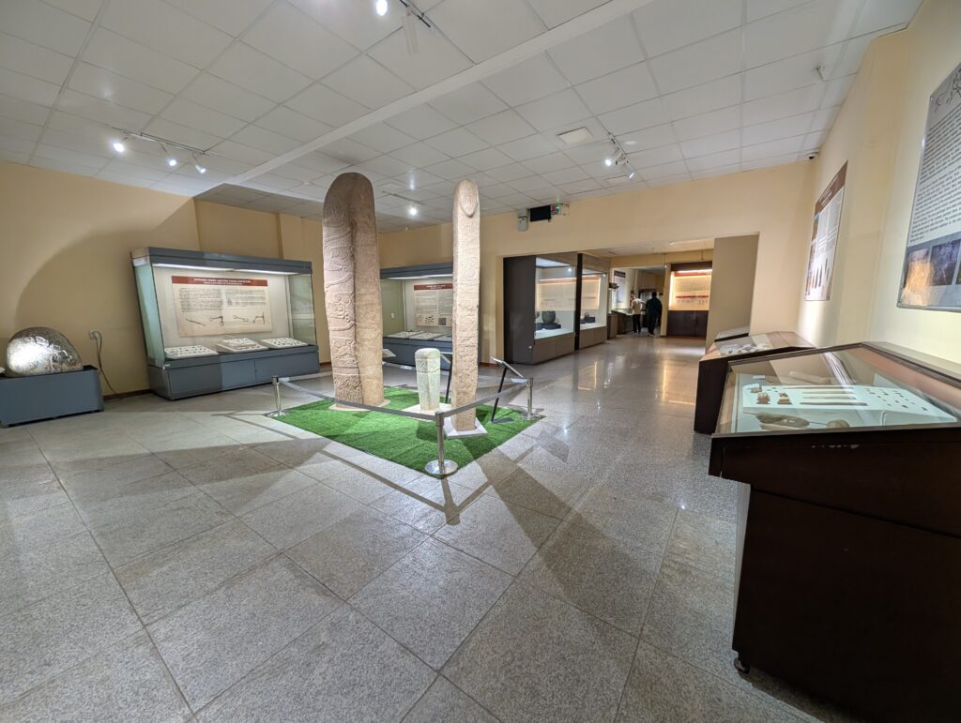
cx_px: 480
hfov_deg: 110.5
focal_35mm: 12
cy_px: 362
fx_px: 334
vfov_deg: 94.6
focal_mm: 2.02
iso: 80
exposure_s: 1/50.8
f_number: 1.7
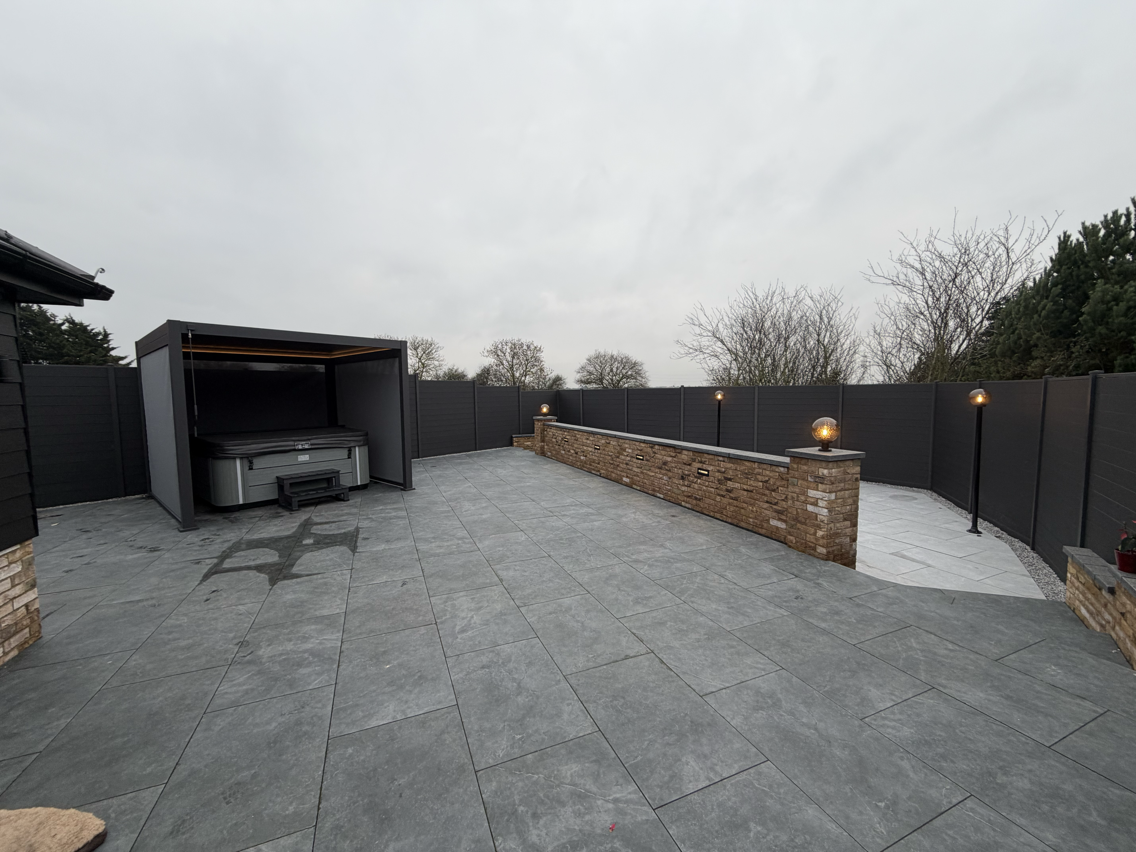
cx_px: 568
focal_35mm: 14
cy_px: 426
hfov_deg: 102.1
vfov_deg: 85.7
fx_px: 459
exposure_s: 1/121
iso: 64
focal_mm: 2.22
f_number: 2.2
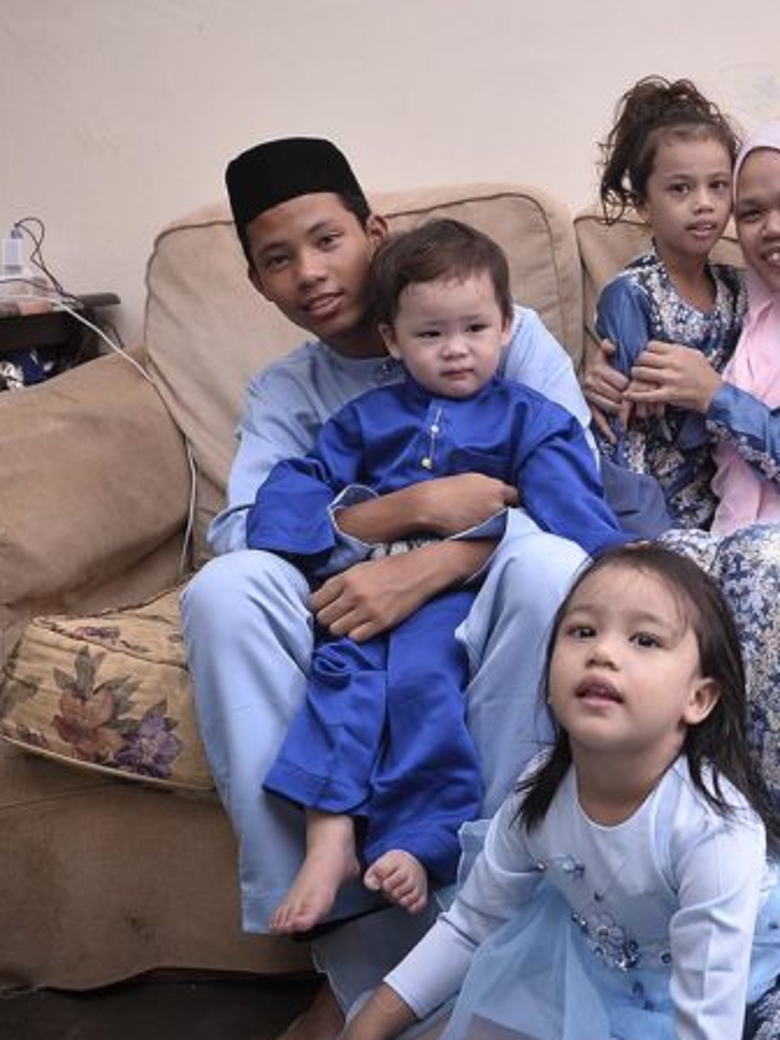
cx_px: 781
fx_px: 1052
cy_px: 522
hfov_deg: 36.5
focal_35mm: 35
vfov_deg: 52.6
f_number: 4.5
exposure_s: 1/125
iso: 500
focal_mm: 24
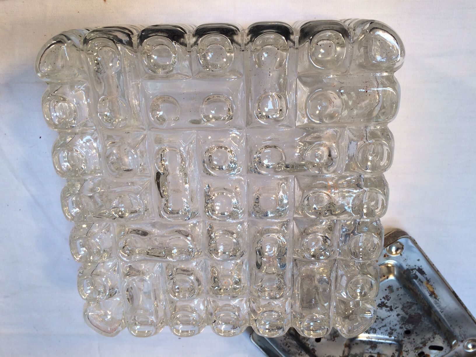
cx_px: 238
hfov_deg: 61.7
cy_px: 178
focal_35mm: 29
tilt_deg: -69.5
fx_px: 399
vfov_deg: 48.2
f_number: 2.2
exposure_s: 1/100
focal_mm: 4.15
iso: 40
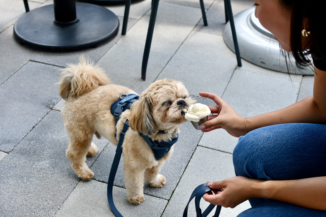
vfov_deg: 26.0
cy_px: 108
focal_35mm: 52
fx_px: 471
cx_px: 163
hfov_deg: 38.2
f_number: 6.3
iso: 200
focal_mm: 35
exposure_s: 1/250
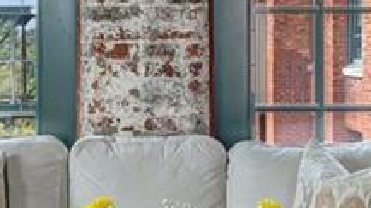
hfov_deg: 22.7
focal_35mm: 94
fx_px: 925
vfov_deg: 12.8
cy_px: 57
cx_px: 159
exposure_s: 1/50
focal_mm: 19
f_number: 8
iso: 400
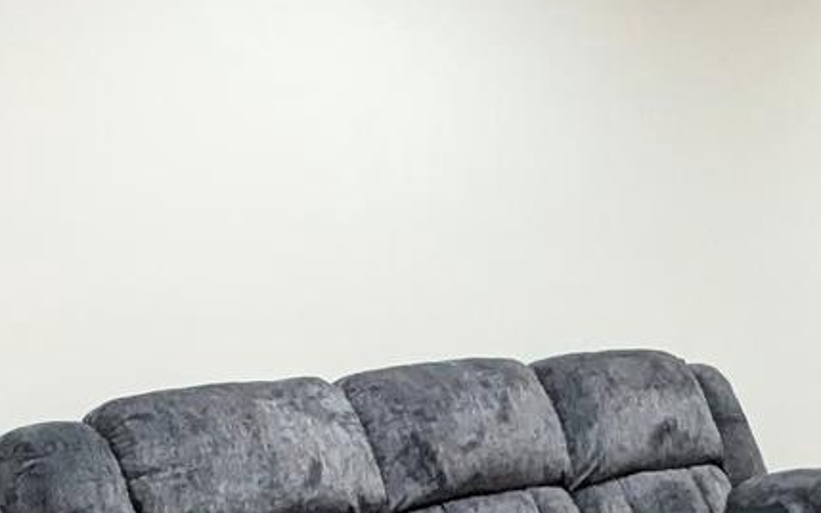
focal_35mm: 81
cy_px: 230
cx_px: 1162
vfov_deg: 16.1
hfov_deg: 22.0
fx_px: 1812
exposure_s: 1/40
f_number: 2.2
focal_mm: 2.35
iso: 562
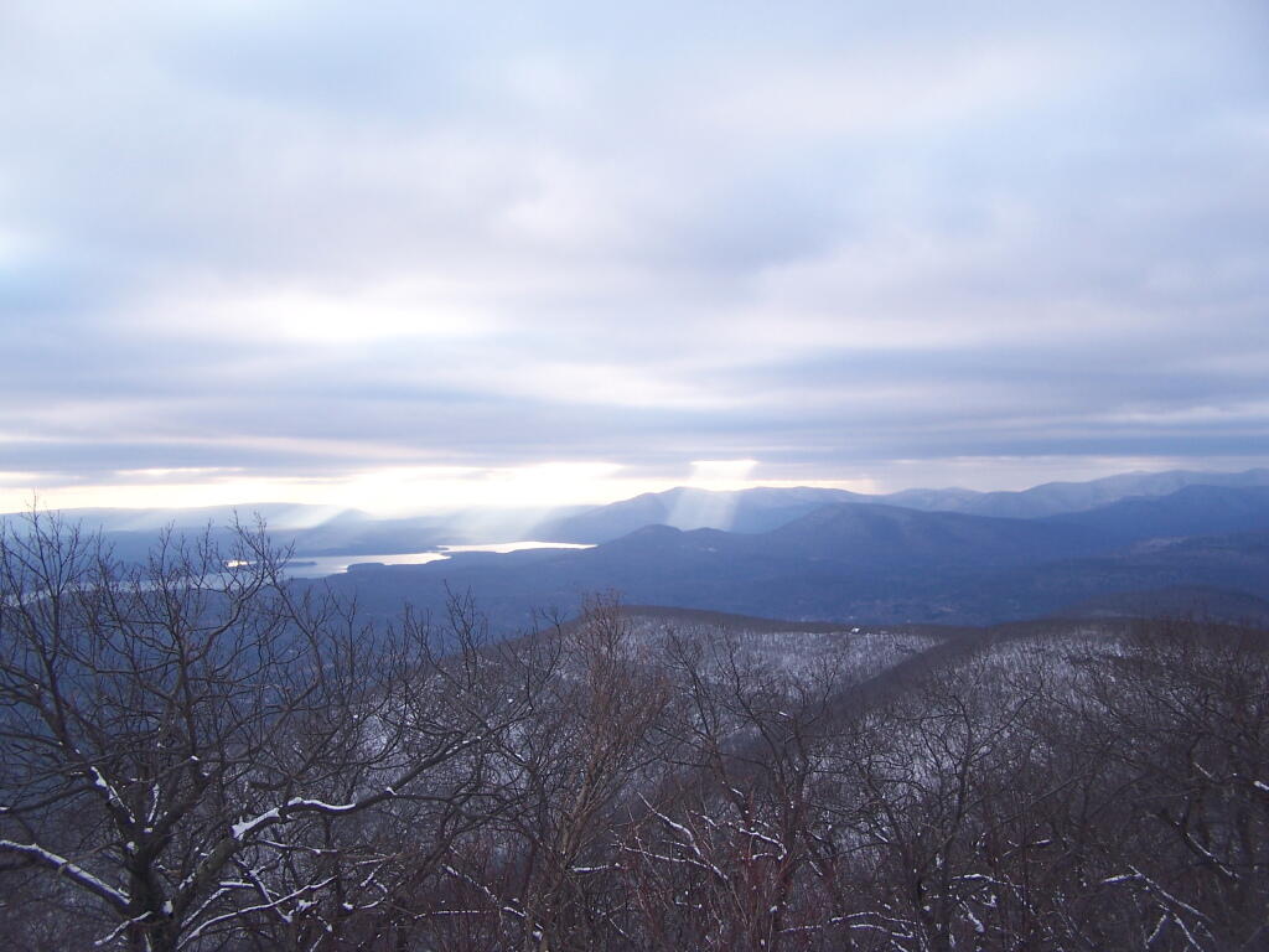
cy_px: 476
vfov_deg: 37.7
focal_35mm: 38
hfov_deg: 49.0
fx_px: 1393
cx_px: 634
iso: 80
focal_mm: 6.3
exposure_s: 1/125
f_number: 2.8
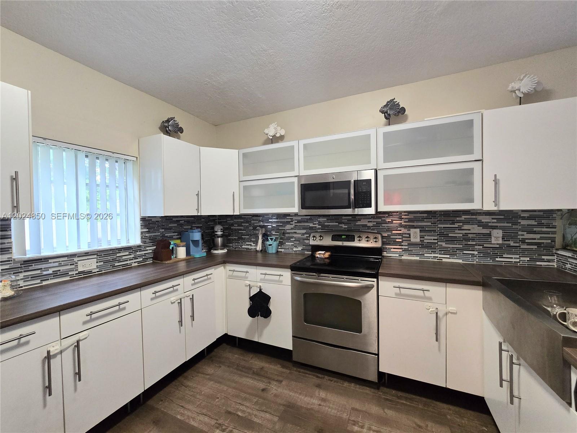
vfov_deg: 89.9
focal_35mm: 13
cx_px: 288
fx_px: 217
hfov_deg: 106.2
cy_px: 216
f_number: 2.2
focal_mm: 2.2
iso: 400
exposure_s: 1/60
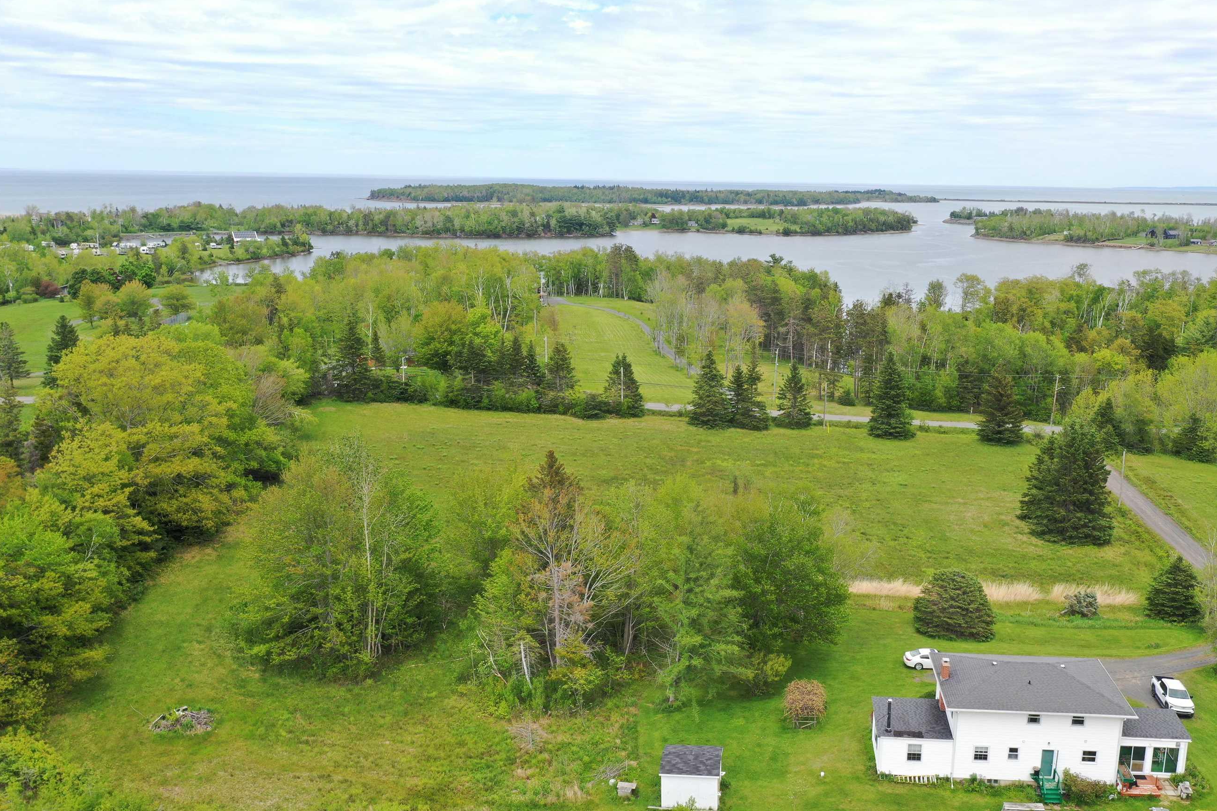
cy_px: 468
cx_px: 699
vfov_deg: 39.9
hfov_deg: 57.0
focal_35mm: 33
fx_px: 1115
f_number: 5
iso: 100
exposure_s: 1/320
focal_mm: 10.26
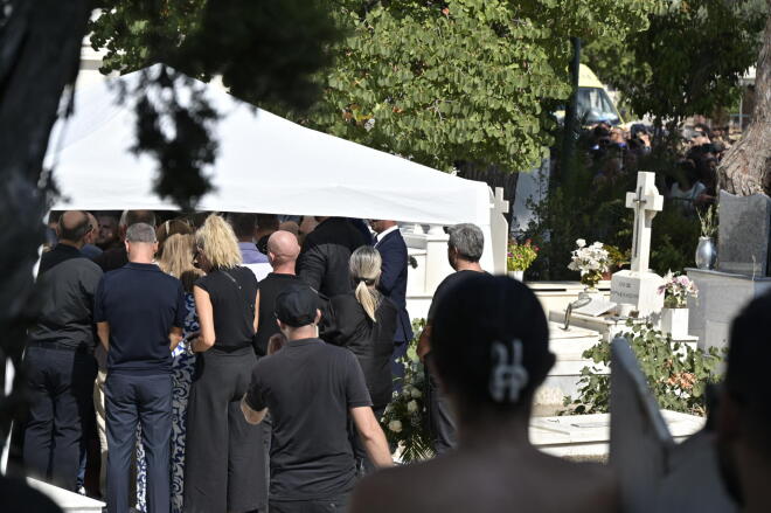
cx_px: 386
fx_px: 2889
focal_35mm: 135
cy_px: 256
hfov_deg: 15.2
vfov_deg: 10.1
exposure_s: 1/640
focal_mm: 135
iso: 200
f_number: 8
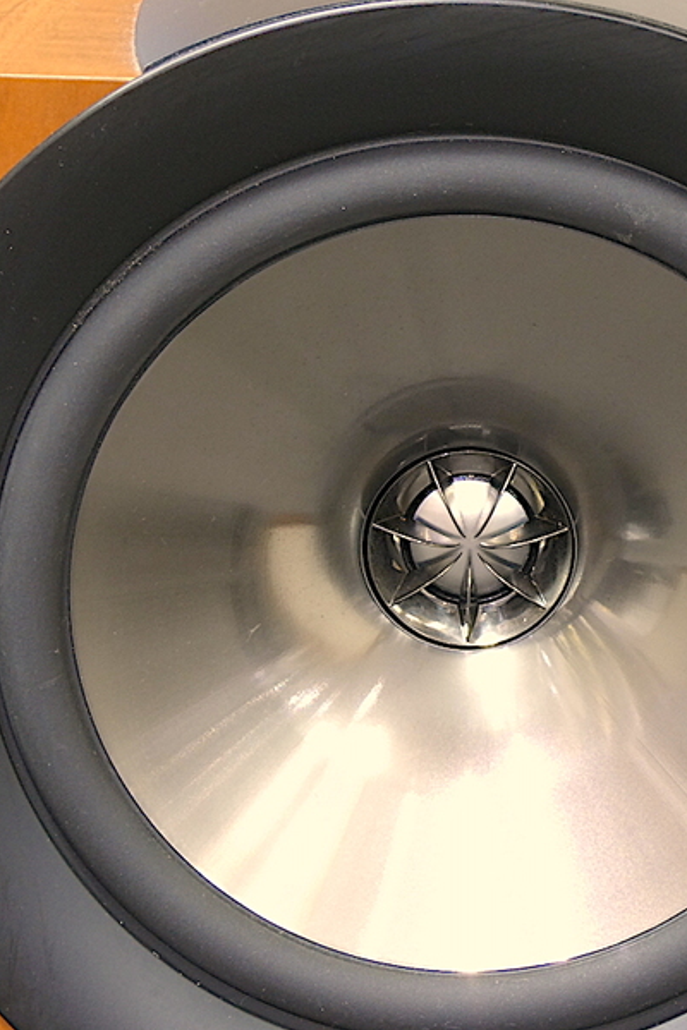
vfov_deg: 8.6
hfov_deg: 5.8
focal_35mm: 238
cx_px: 486
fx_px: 6812
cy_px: 596
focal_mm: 25.6
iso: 100
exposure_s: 2.5
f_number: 8
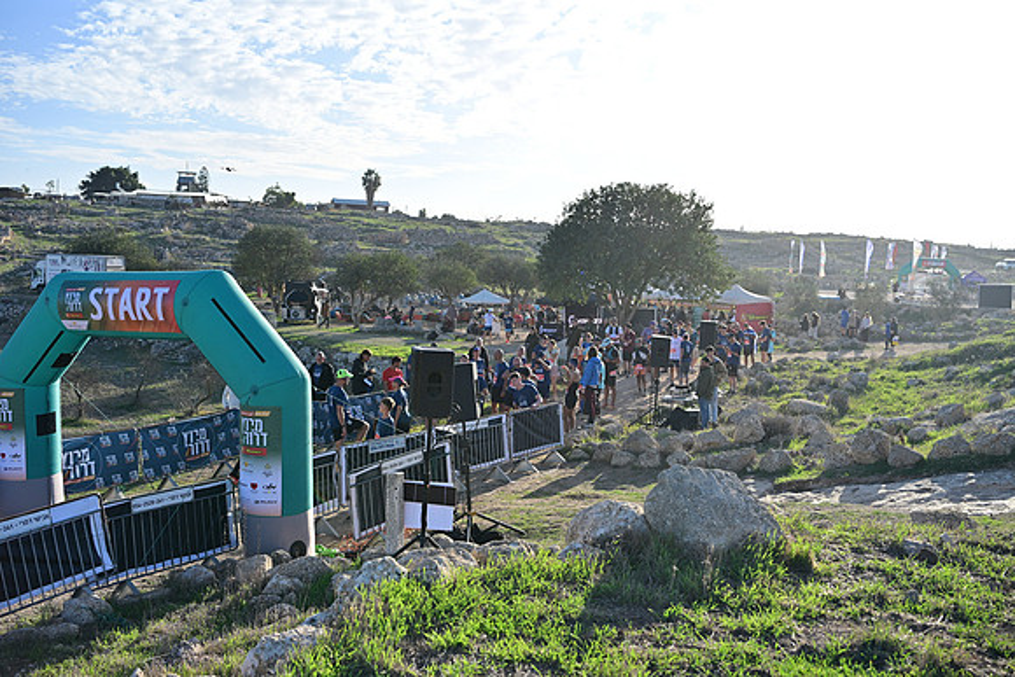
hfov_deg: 54.4
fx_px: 987
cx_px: 508
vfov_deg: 37.9
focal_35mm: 35
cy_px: 338
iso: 200
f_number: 3.2
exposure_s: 1/2500
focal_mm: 35
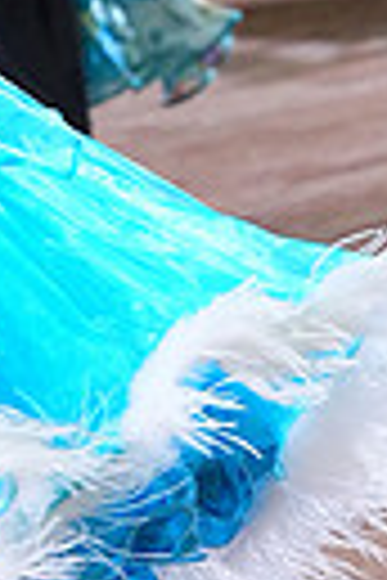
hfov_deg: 2.1
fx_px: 10529
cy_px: -180
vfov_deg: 3.2
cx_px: -385
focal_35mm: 653
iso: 10000
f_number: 5.6
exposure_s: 1/400
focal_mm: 145
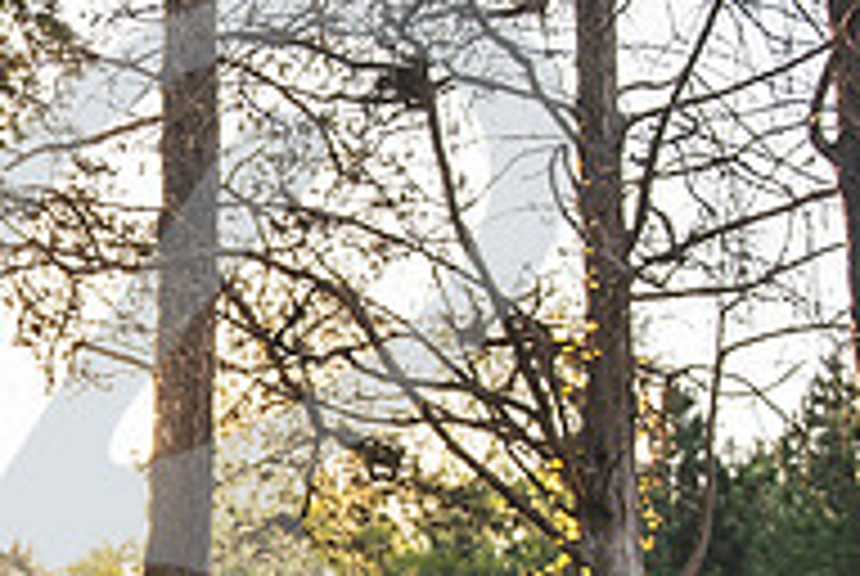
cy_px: 533
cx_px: -140
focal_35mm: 94
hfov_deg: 20.4
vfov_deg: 14.4
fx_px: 2249
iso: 100
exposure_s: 1/320
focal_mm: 31
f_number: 2.8
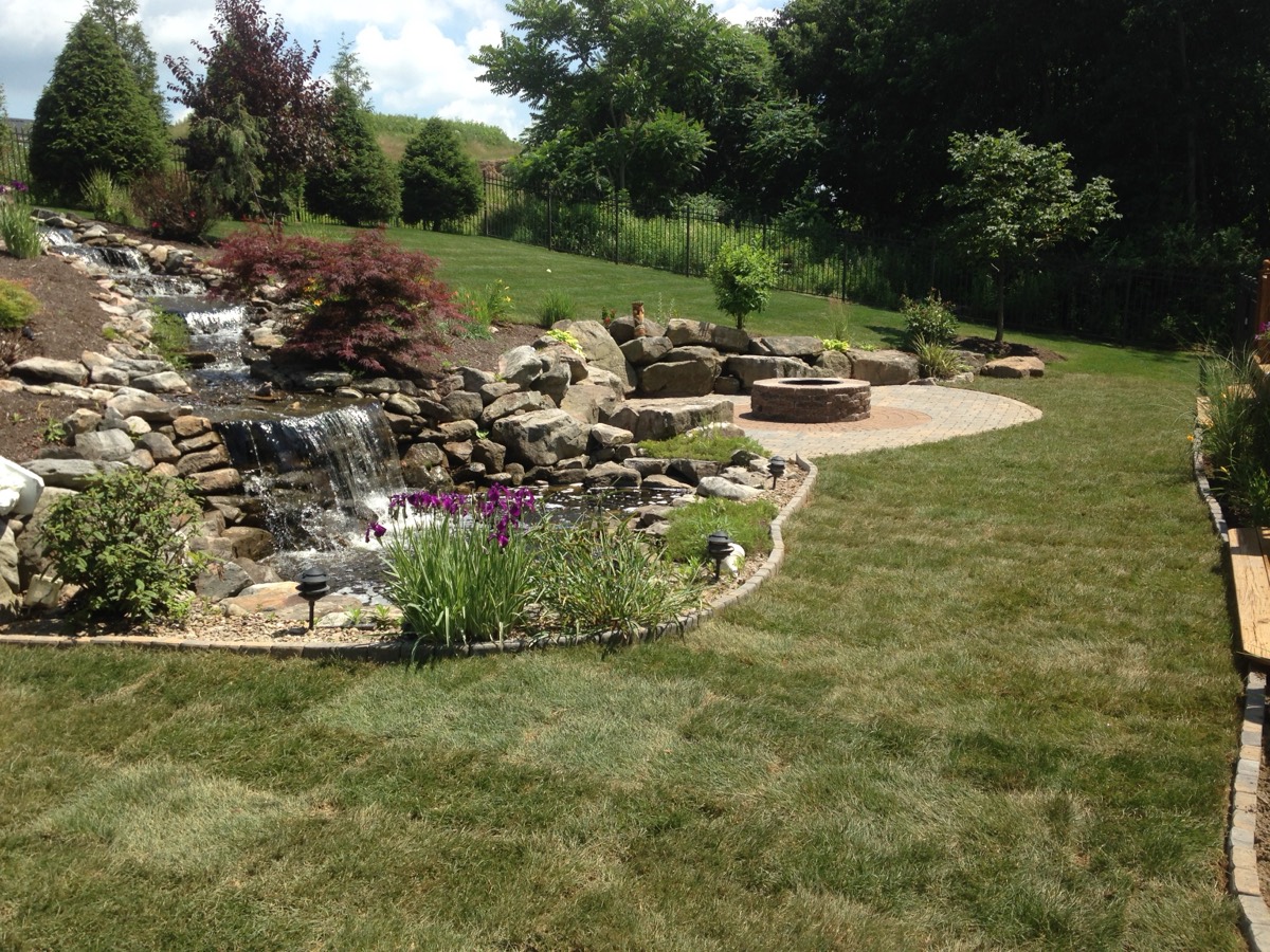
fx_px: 1211
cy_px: 476
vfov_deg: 42.9
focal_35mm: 33
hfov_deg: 55.4
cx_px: 635
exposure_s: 1/1085
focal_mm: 4.12
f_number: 2.4
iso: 50
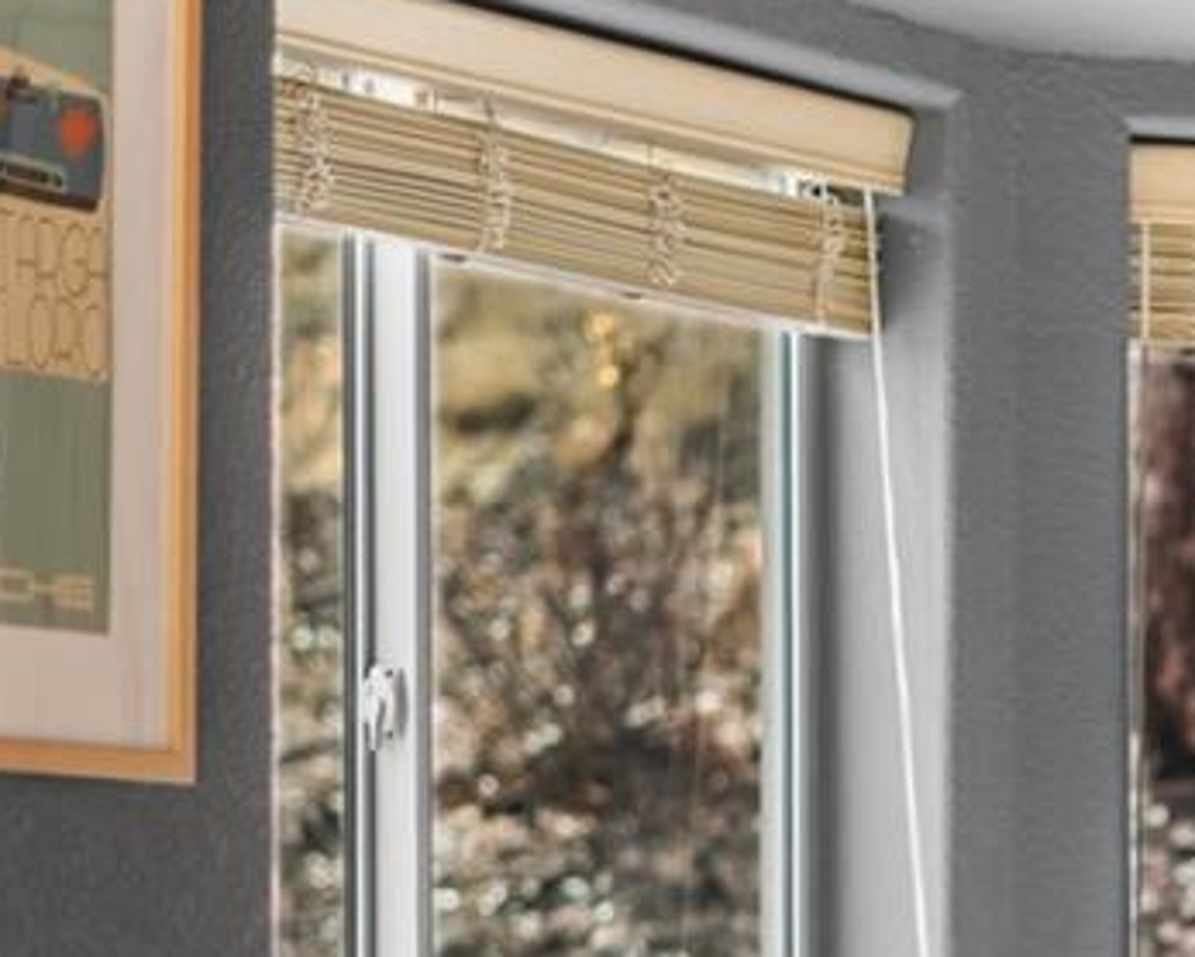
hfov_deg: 8.8
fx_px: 7644
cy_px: 1344
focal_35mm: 216
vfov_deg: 7.1
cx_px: 1715
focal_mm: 50
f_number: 1.8
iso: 400
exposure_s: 1/100
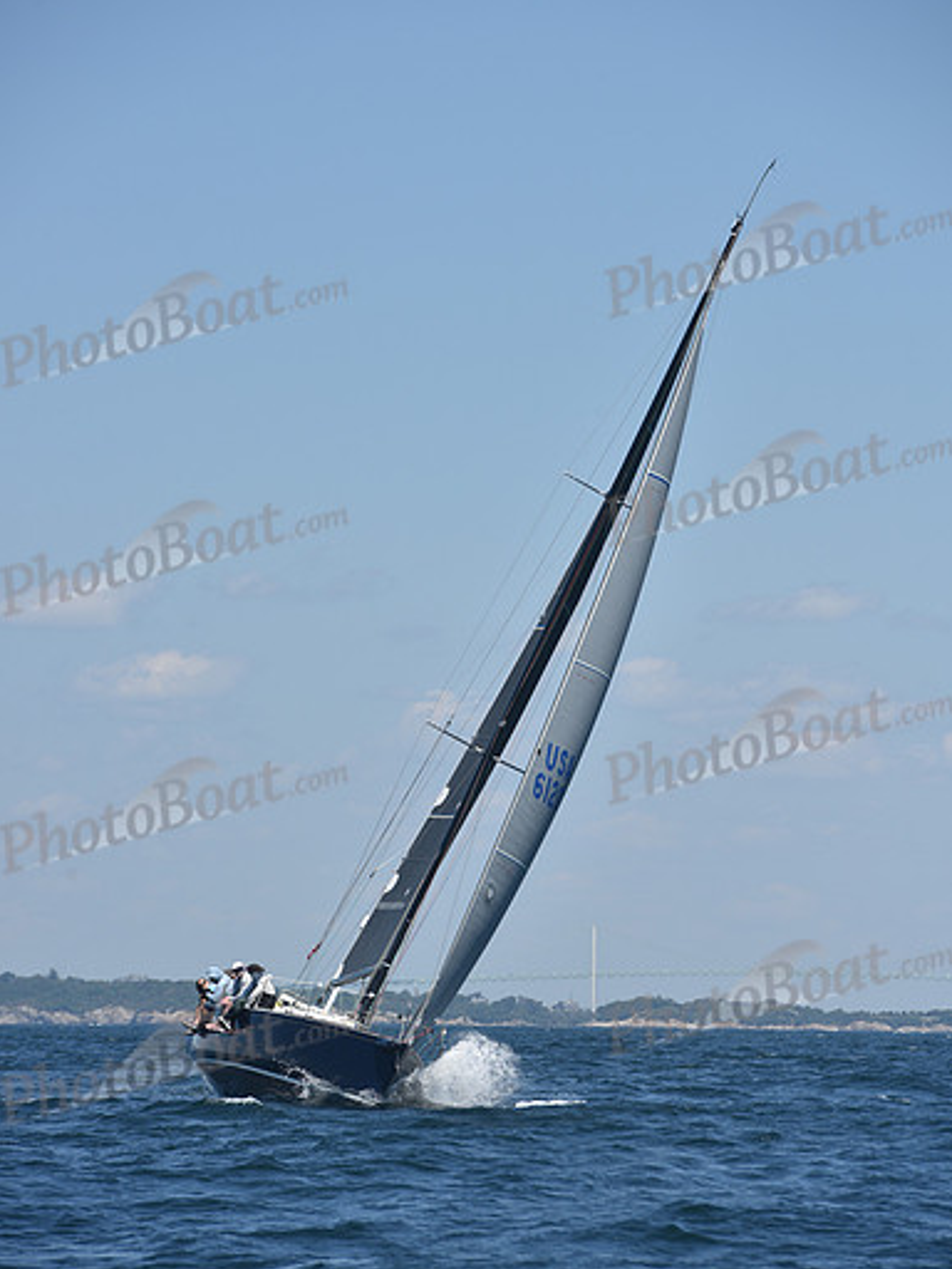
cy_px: 647
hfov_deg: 6.8
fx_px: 7994
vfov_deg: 9.1
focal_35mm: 218
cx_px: 477
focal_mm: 200
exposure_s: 1/1000
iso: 200
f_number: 8
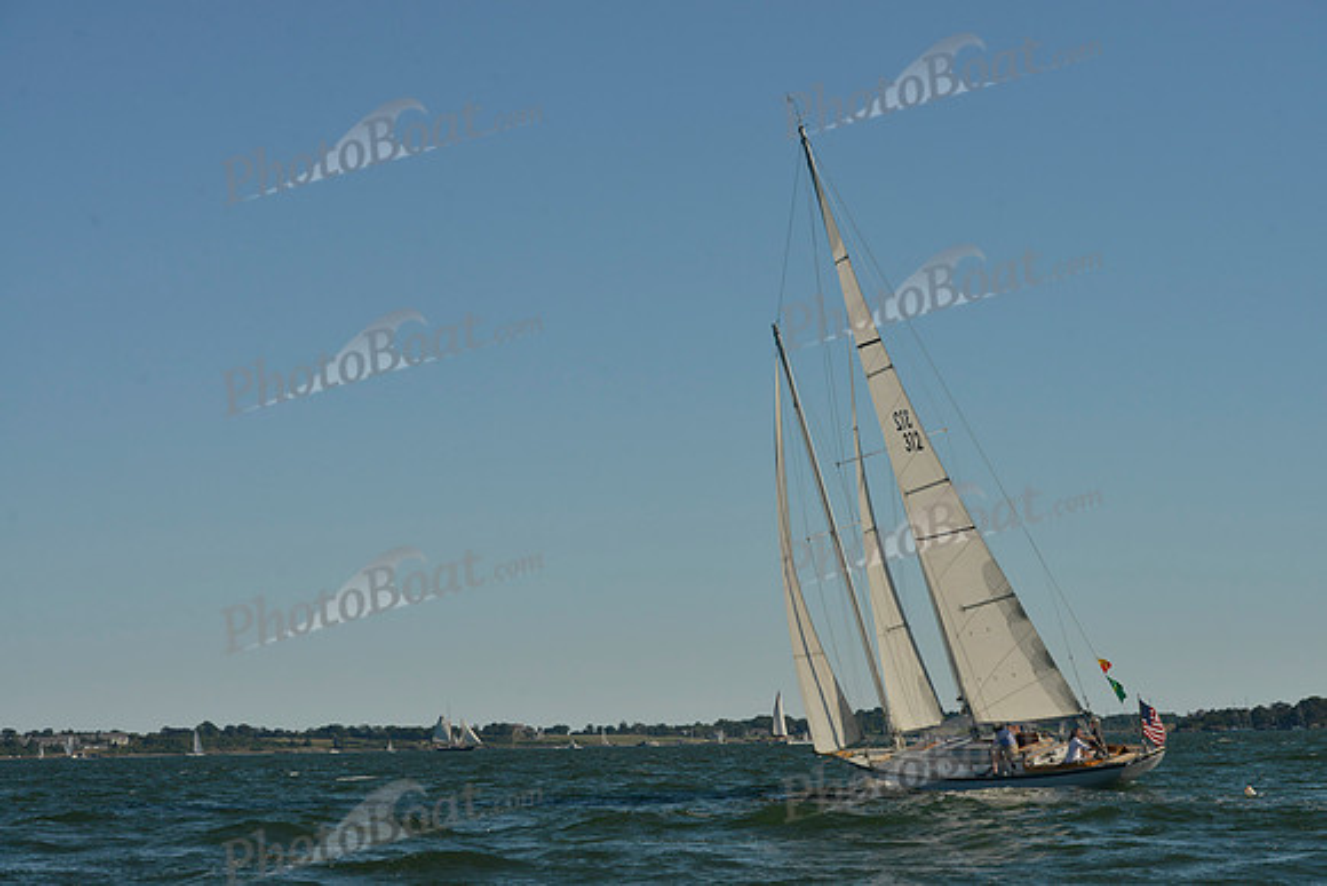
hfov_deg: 28.8
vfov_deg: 19.5
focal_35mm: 70
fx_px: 2581
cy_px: 443
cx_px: 664
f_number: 10
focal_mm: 70
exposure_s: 1/1250
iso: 400
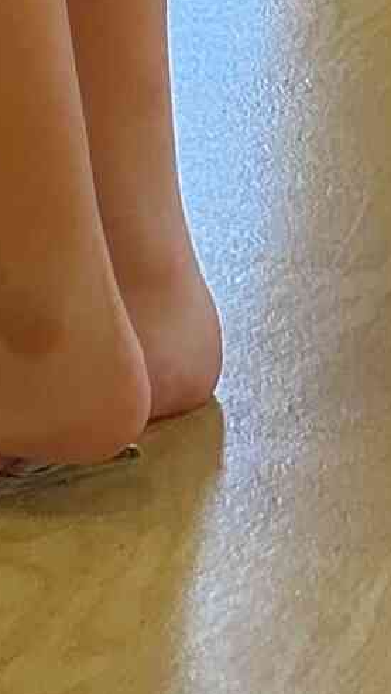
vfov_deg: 9.1
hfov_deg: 5.7
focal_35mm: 214
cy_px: -953
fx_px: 3942
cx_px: 207
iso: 50
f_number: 1.8
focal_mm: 3
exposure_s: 1/120
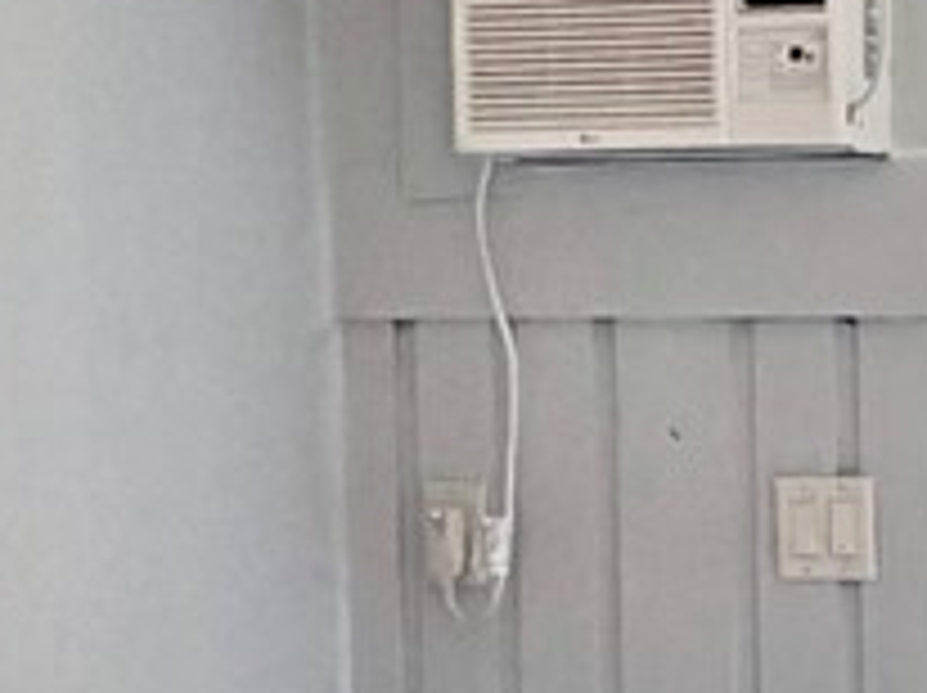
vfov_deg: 13.6
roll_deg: +0.8
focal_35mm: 109
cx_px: 1314
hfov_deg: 16.7
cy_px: 328
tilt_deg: -3.2
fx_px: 2916
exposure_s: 1/120
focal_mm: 2.22
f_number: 2.2
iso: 160
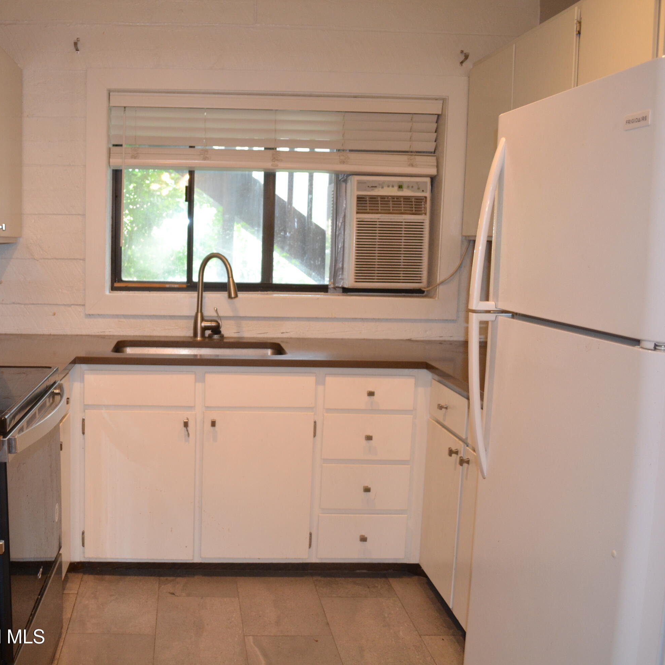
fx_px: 761
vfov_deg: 47.2
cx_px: 203
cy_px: 330
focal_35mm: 35
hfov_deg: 46.2
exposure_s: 1/60
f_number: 3.5
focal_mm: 18
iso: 640
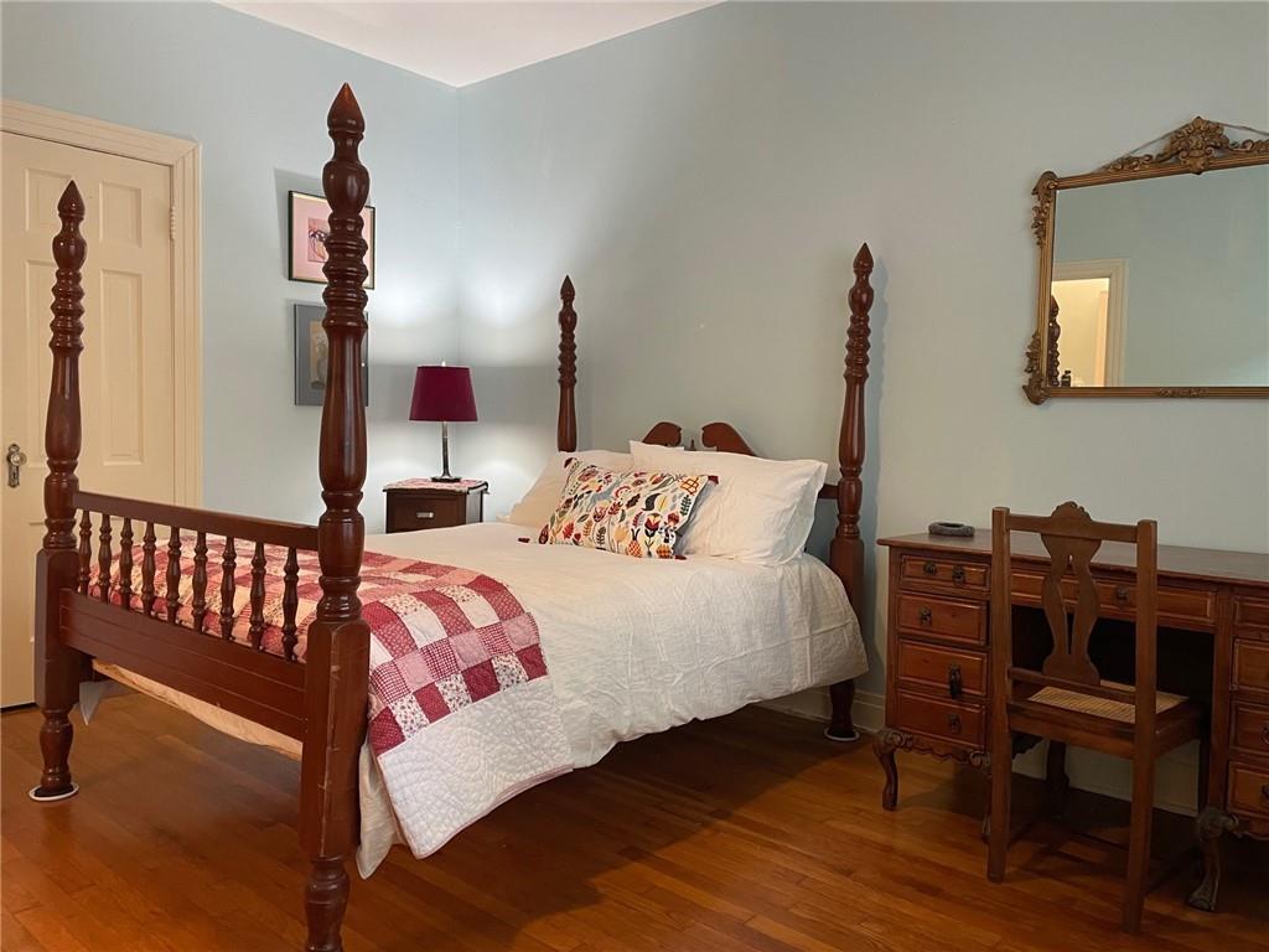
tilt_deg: -2.8
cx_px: 634
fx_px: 953
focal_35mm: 26
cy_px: 476
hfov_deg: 67.3
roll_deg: -1.1
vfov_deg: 53.1
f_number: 1.6
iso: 200
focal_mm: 4.2
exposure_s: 1/60
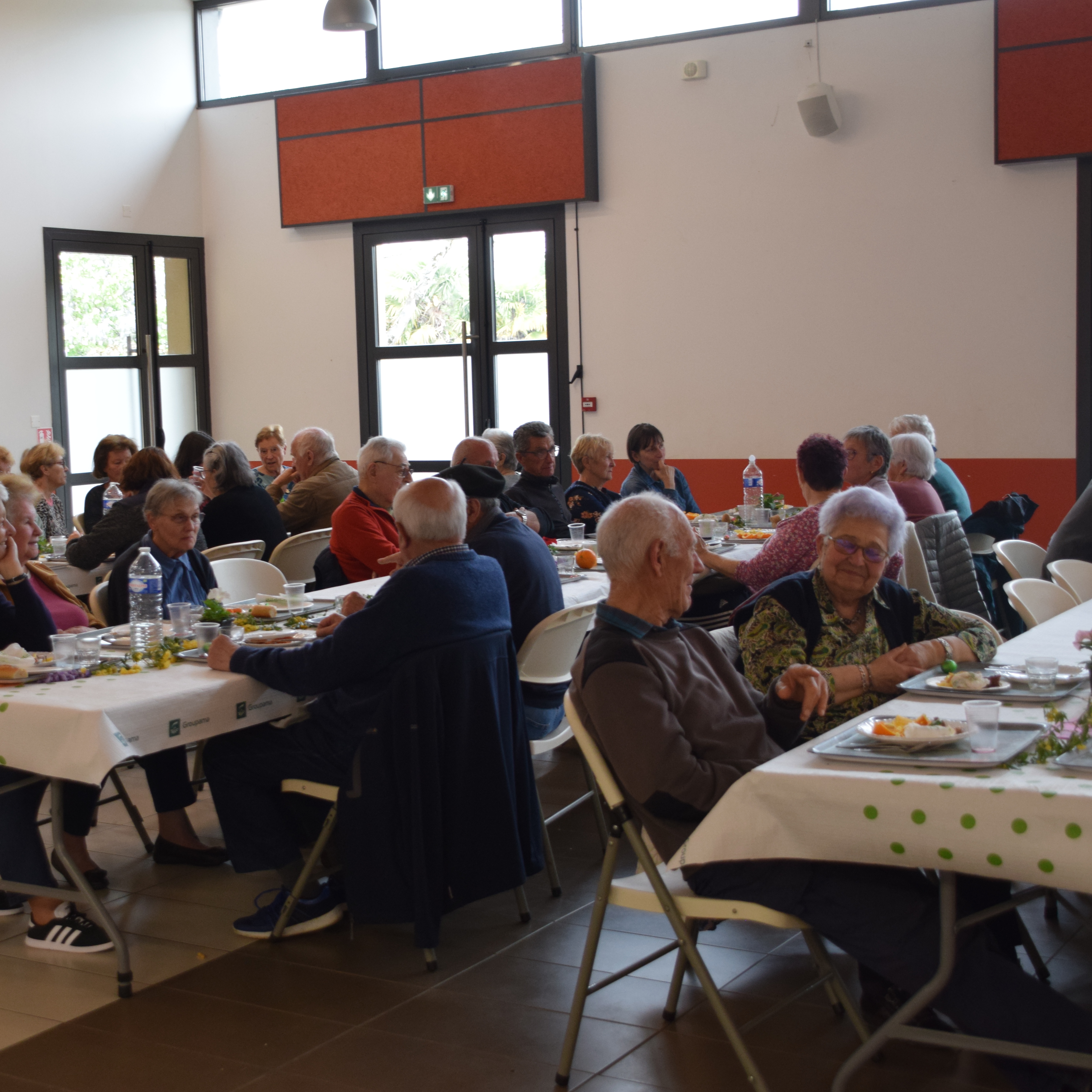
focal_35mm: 50
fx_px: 1785
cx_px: 429
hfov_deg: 33.9
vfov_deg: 34.0
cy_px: 548
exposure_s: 1/160
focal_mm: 26
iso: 800
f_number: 4.5
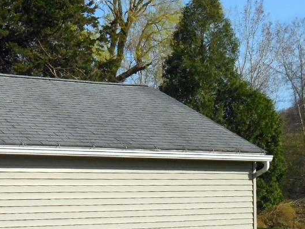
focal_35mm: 75
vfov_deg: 19.4
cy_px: 188
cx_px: 24
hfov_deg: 25.1
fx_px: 661
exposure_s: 1/400
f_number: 12.7
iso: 400
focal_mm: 6.9
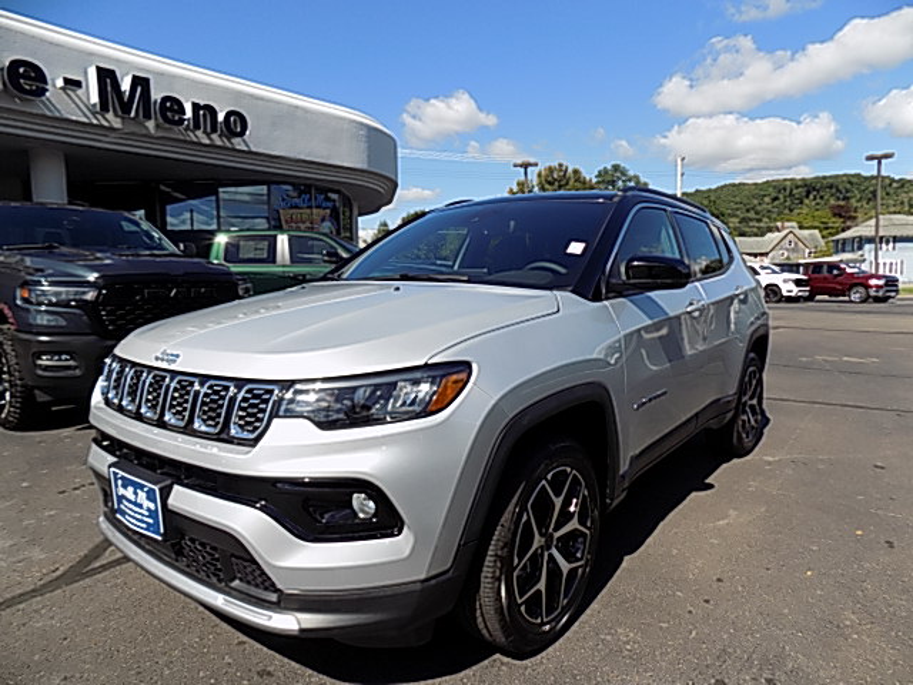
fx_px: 607
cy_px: 342
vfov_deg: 58.9
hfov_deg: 73.9
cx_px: 456
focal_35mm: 23
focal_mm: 4
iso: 80
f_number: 3.1
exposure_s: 1/1000
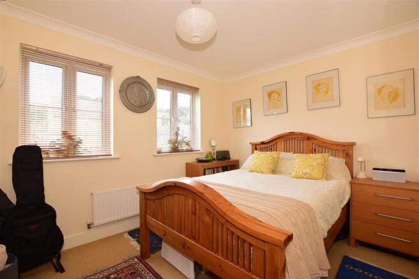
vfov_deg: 77.3
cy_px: 140
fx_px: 175
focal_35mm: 15
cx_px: 210
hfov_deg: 100.4
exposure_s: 1/125
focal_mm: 10
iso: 400
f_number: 5.6
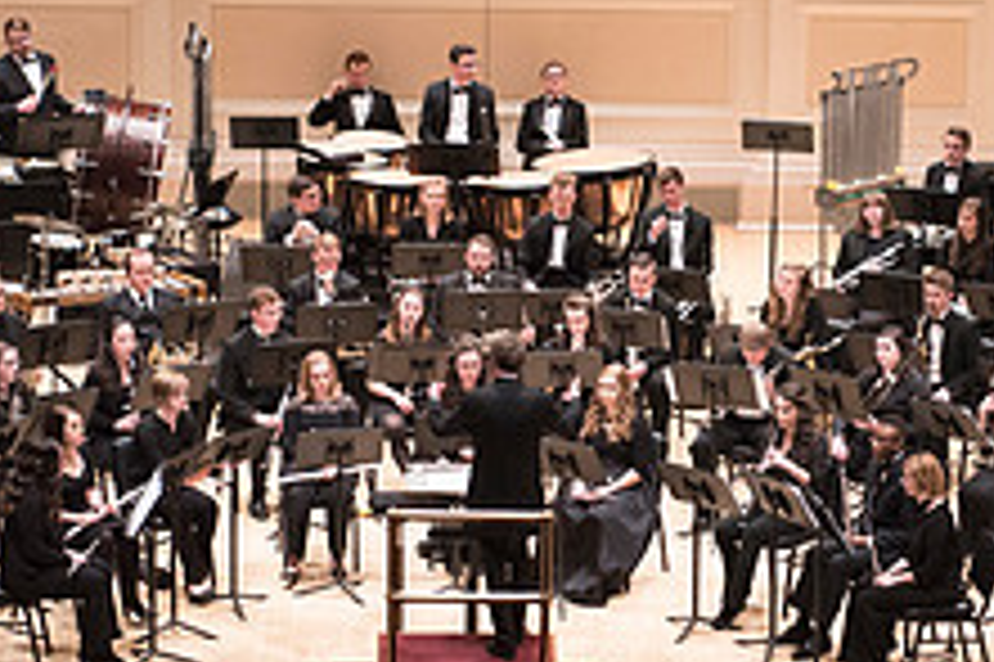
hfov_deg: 11.2
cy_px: 137
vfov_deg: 7.4
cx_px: 562
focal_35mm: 184
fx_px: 5077
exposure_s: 1/200
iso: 1600
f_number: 2.8
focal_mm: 70
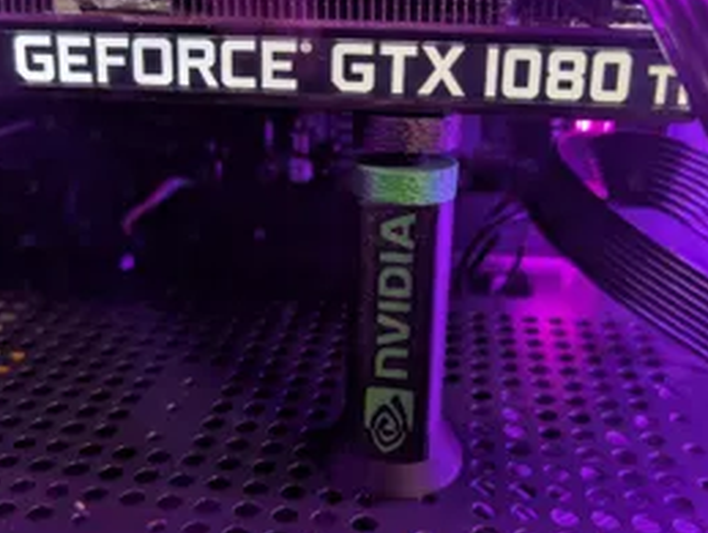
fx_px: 758
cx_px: 342
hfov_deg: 50.1
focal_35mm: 37
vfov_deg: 38.7
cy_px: 242
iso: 498
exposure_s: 1/43.8
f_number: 1.85
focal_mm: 6.81
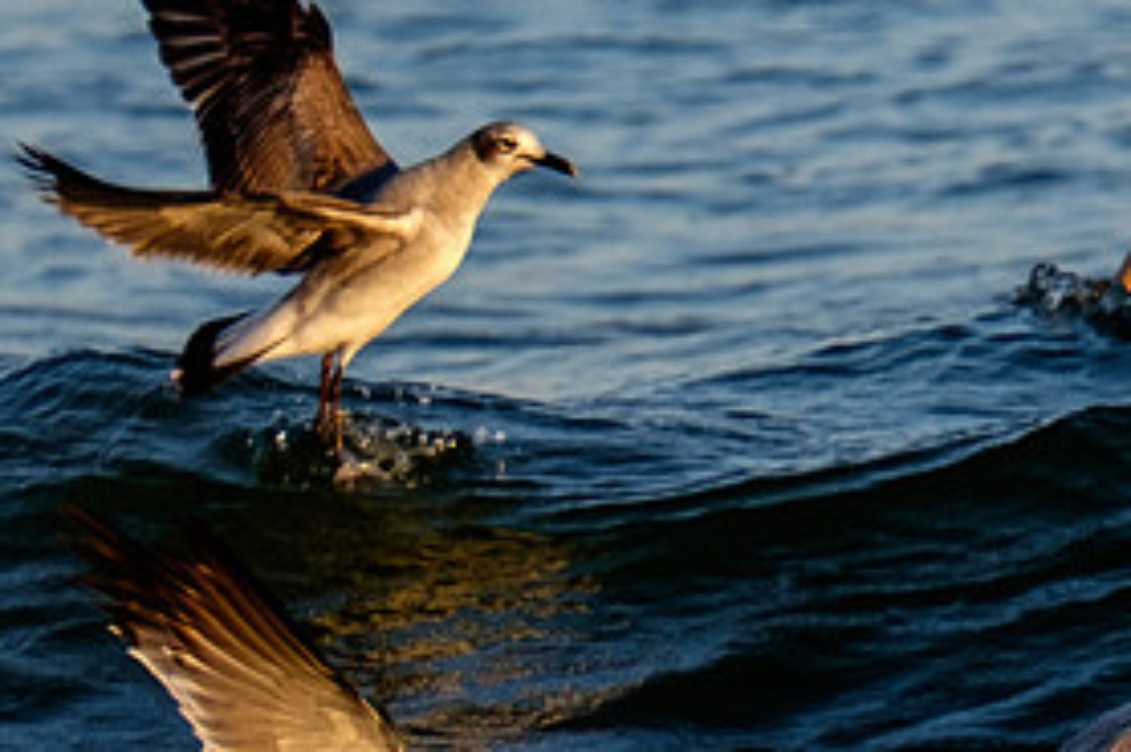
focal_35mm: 1197
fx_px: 37582
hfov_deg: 1.7
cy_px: 680
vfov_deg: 1.1
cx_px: 1051
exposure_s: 1/1000
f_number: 5.6
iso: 200
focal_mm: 200
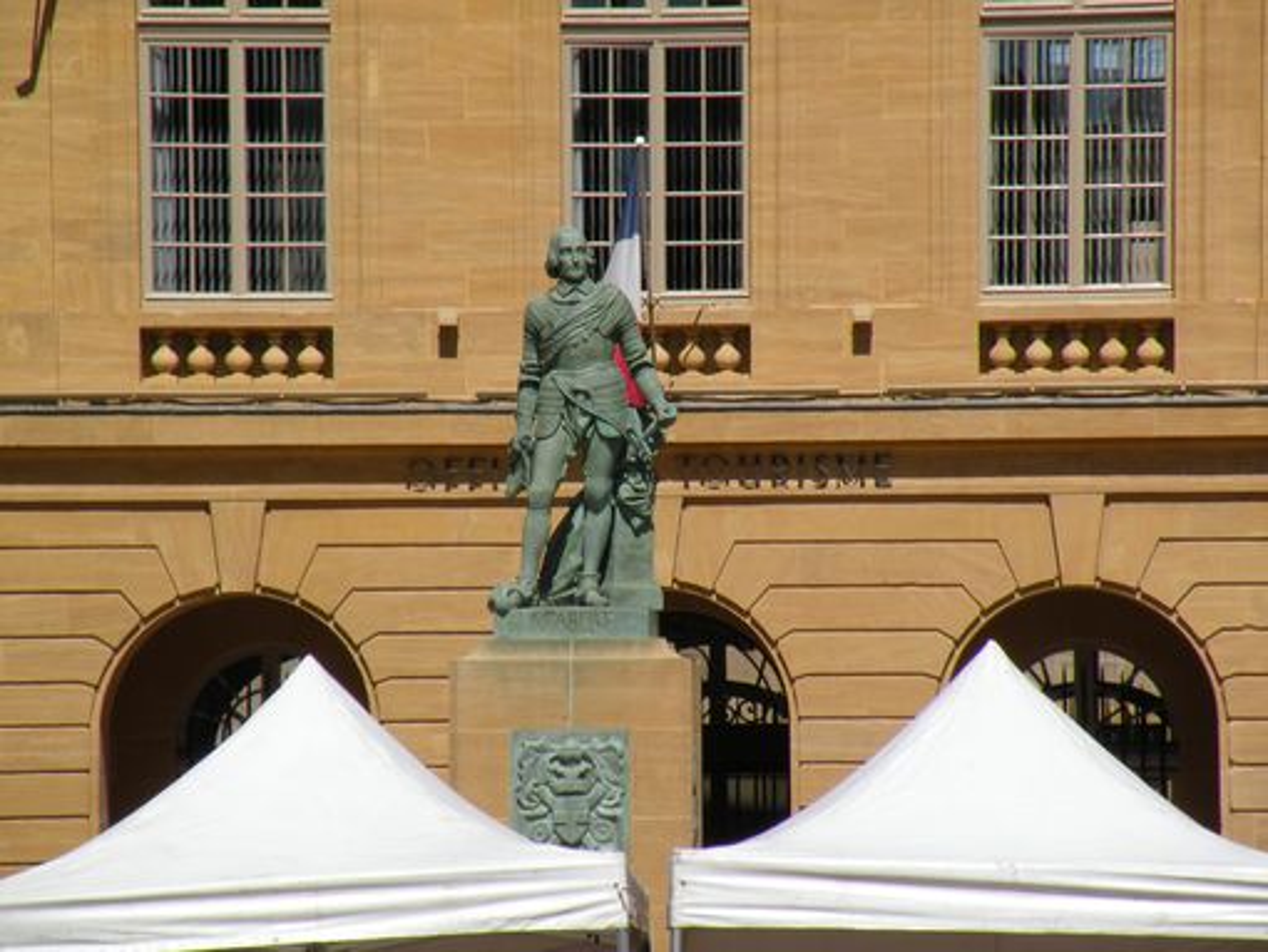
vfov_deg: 4.8
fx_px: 11397
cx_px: 634
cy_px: 476
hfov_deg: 6.4
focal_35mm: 311
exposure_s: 1/527
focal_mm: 55
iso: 64
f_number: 6.3
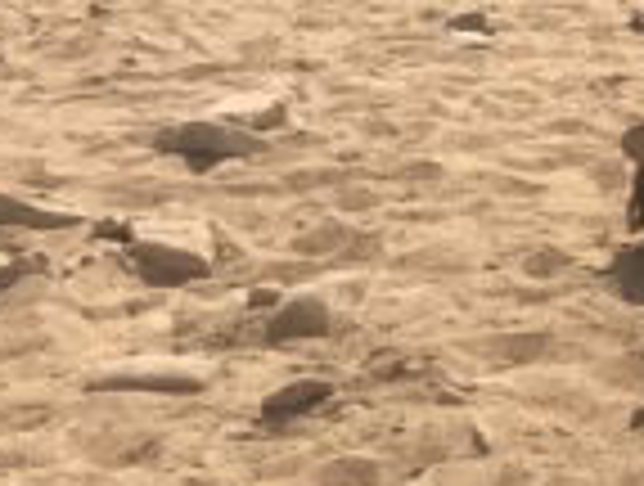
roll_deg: +0.3
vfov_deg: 9.8
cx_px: 1054
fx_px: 2798
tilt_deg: -6.4
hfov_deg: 12.3
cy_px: -144
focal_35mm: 150
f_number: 1.8
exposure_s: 1/2558
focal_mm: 3.99
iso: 20
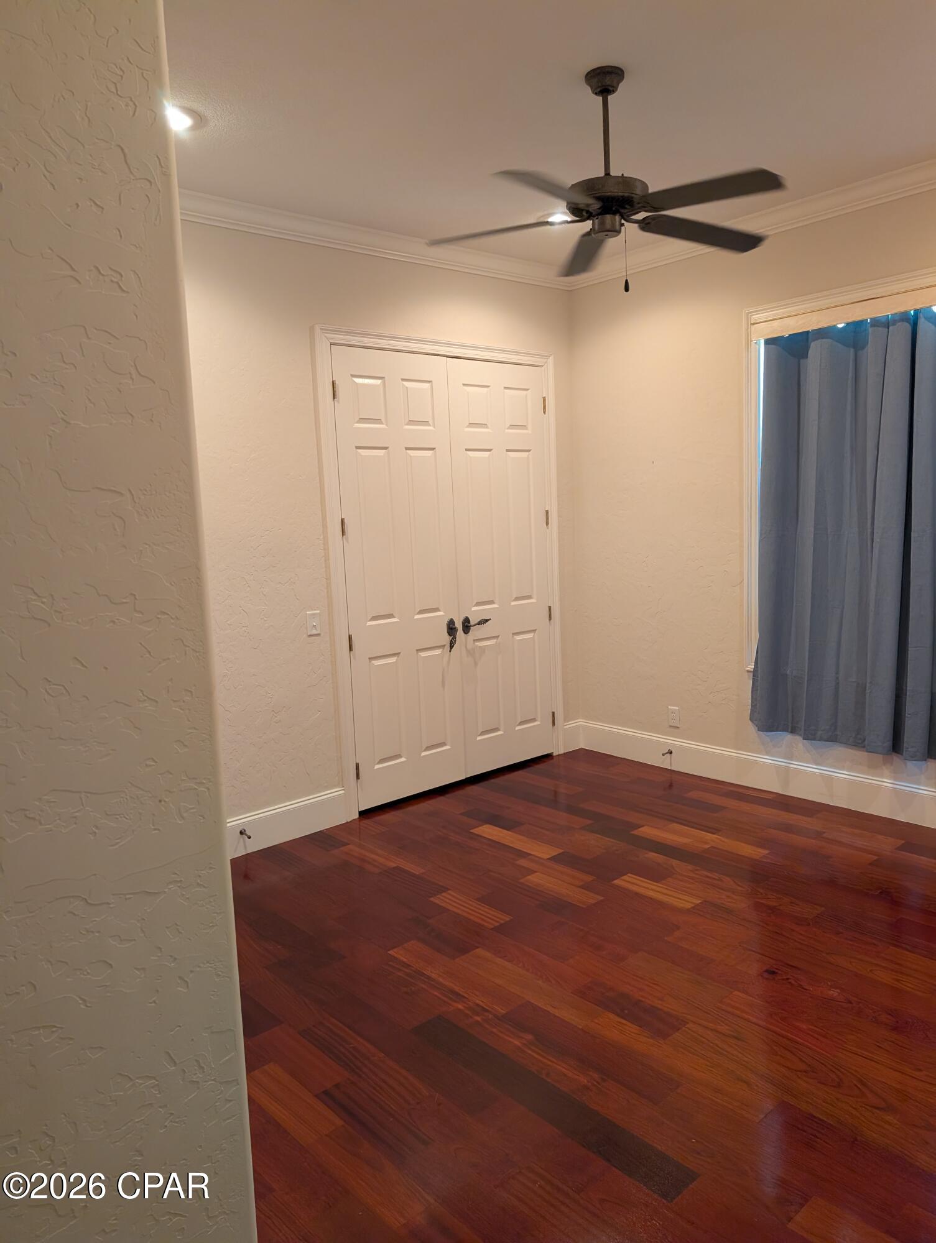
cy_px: 622
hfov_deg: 56.9
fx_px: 863
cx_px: 468
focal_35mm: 24
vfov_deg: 71.5
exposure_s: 1/120
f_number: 1.68
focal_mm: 6.9
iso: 1104
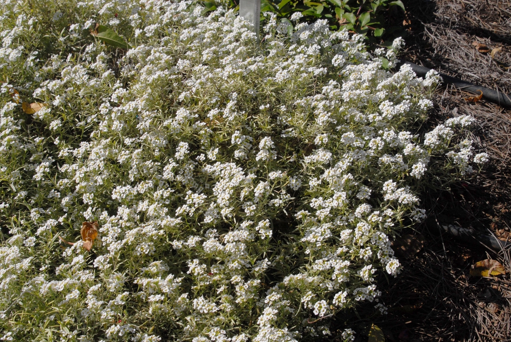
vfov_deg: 28.1
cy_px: 171
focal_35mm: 48
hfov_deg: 41.1
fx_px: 682
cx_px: 256
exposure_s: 1/640
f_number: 13
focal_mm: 32
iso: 400
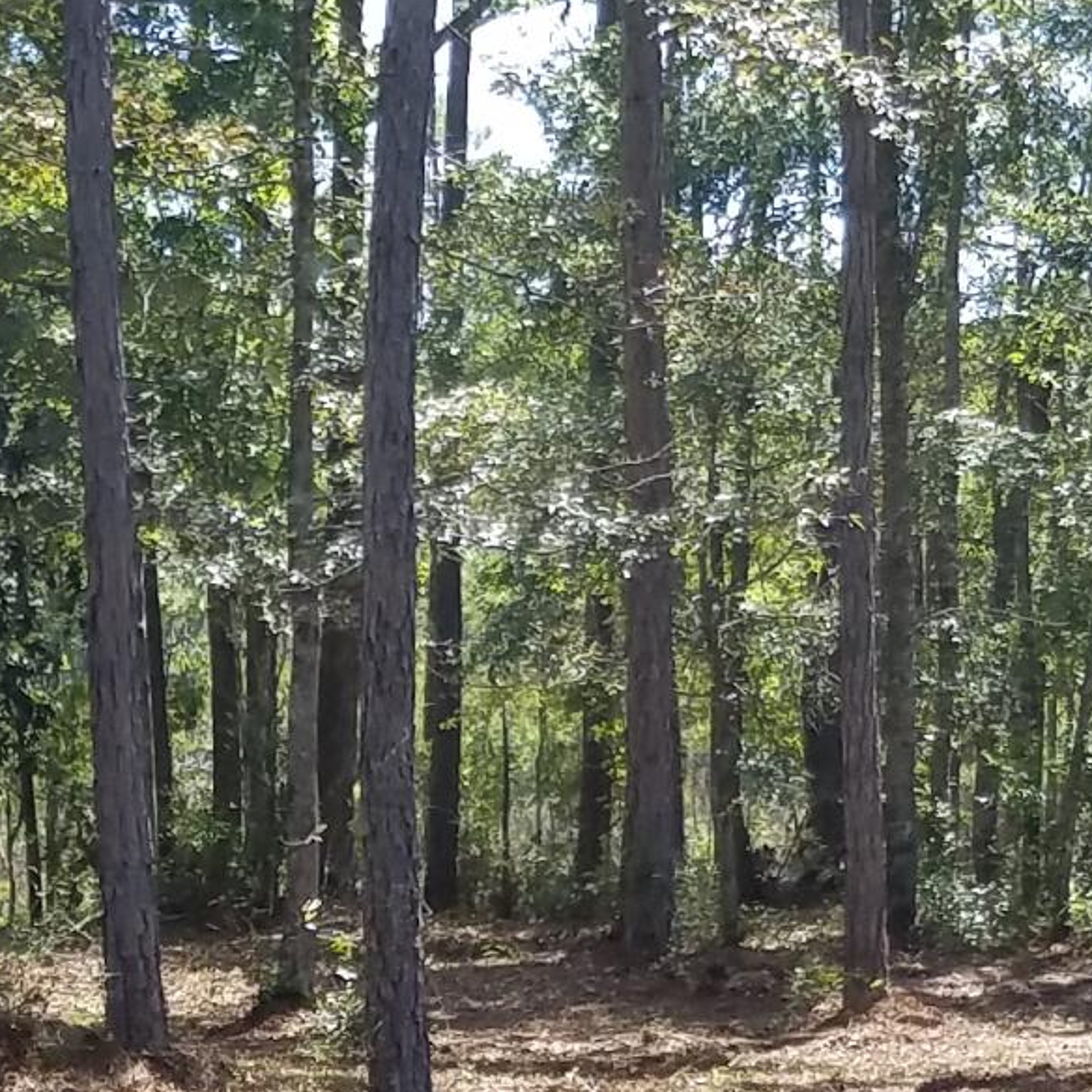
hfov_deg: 14.7
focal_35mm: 118
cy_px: 931
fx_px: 4211
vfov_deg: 14.7
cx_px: 153
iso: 50
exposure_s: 1/704
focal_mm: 4.2
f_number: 1.7
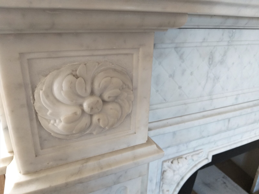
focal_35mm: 26
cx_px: 130
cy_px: 97
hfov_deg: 67.3
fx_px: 195
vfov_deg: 53.1
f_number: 1.7
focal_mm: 3.93
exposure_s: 1/50
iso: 160
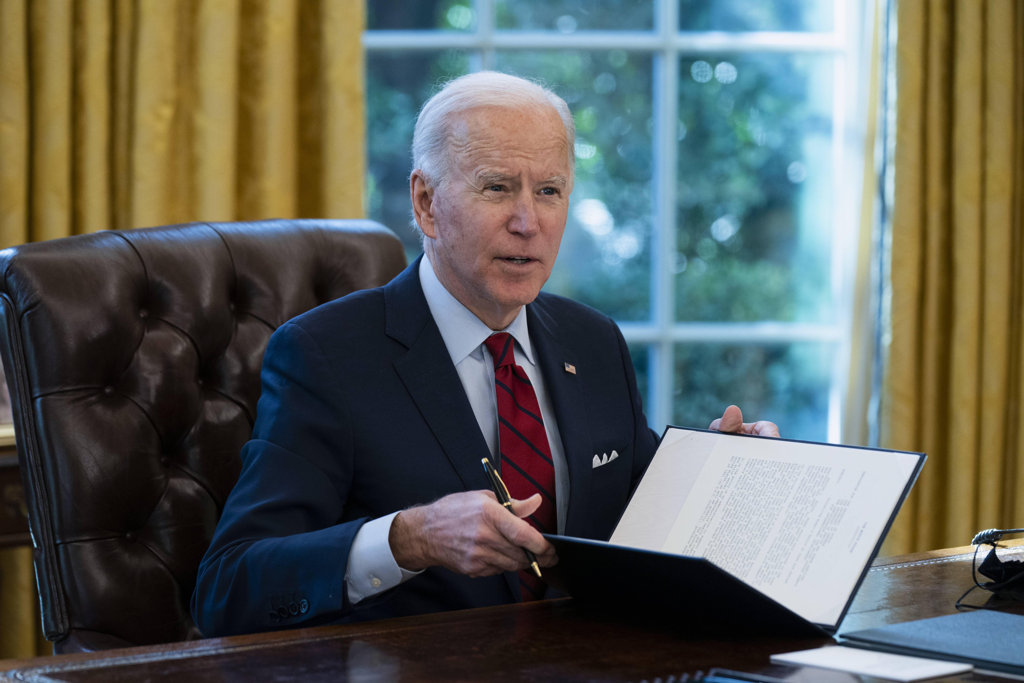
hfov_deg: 12.7
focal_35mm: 162
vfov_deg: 8.5
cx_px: 512
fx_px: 4608
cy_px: 342
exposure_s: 1/500
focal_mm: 162
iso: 2000
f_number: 4
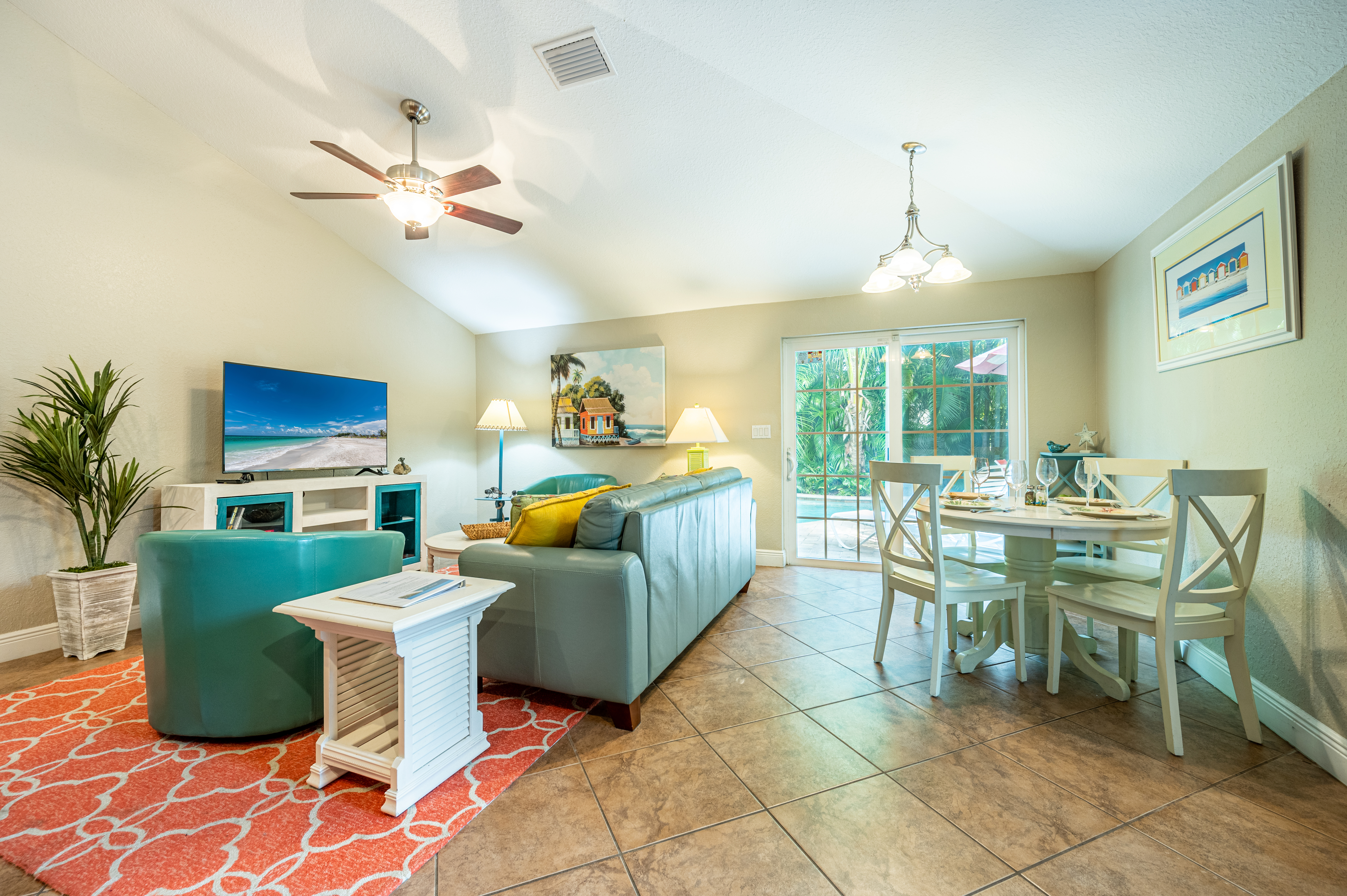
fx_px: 523
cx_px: 674
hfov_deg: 104.3
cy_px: 448
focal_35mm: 14
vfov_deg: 81.1
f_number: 6.3
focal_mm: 14
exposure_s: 1/50
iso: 400
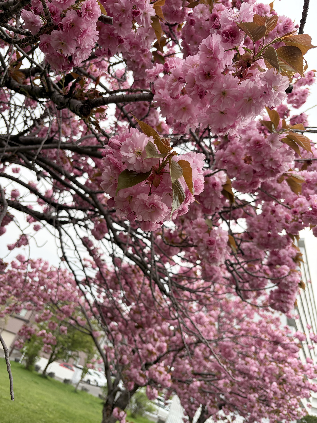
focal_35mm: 26
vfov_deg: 67.3
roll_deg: -21.7
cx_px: 158
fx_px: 317
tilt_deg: +28.6
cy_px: 212
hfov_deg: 53.1
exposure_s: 1/188
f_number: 1.6
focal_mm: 5.96
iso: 50
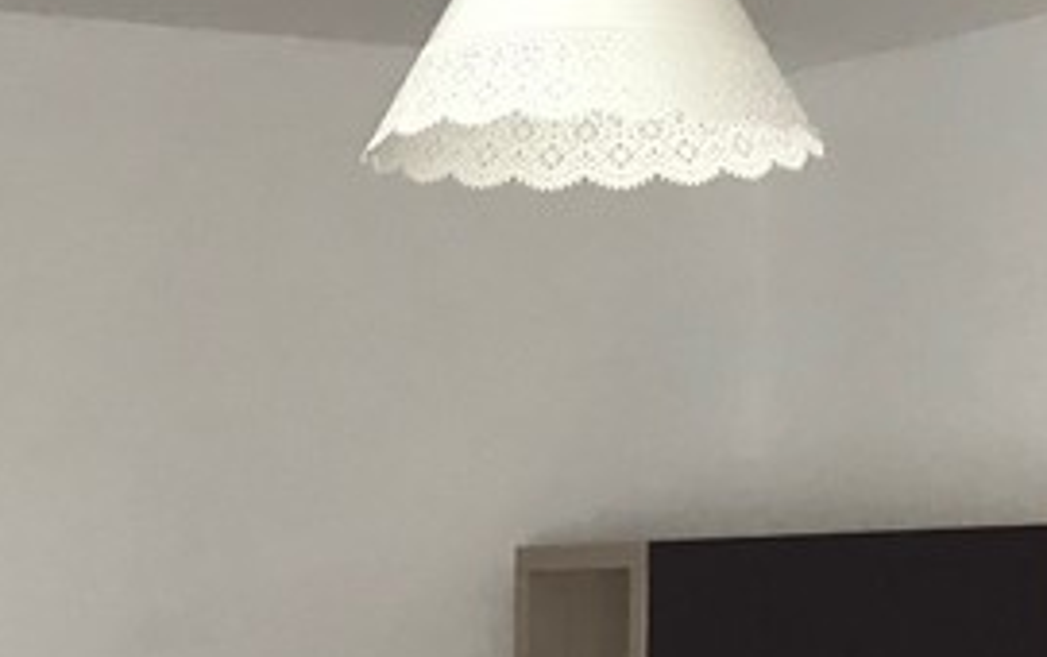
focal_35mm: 112
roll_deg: +0.9
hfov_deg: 18.6
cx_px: 406
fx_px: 3199
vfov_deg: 11.0
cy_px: 1175
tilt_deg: -10.1
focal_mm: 3.99
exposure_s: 1/17
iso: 50
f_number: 1.8
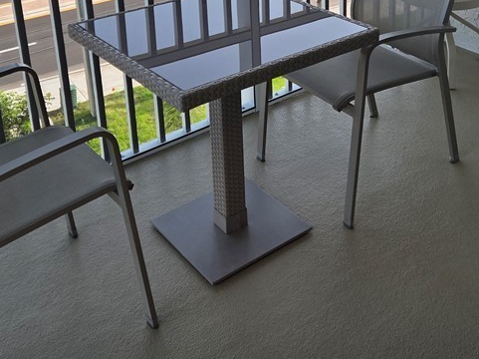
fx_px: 678
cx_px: 304
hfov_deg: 38.6
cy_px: -19
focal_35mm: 49
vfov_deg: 27.5
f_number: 1.8
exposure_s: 1/1252
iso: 80
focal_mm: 5.4
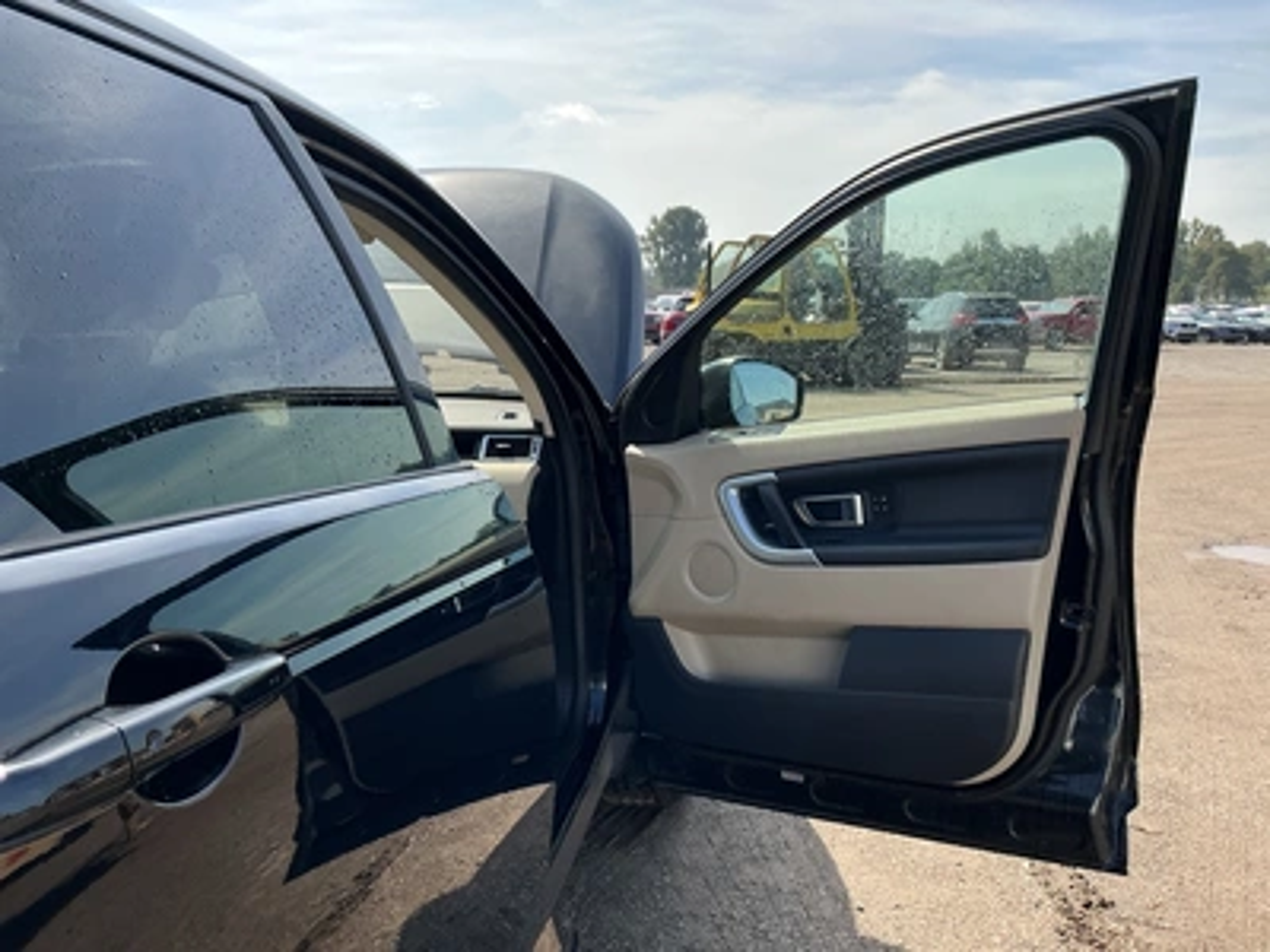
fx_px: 1027
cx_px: 635
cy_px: 476
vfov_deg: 49.7
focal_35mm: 28
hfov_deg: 63.4
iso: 25
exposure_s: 1/580
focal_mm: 3
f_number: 1.8
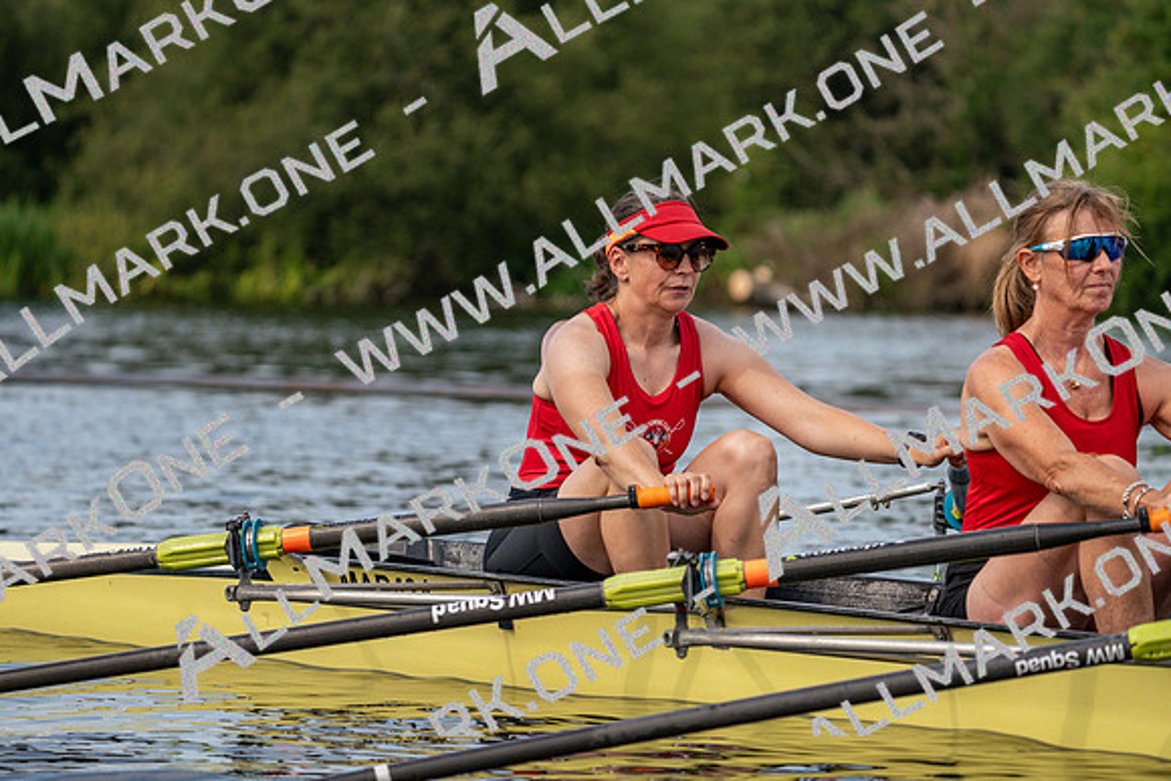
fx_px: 6507
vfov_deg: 6.9
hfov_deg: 10.3
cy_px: 390
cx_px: 586
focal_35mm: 200
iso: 400
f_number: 5.6
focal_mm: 200
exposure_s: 1/1600
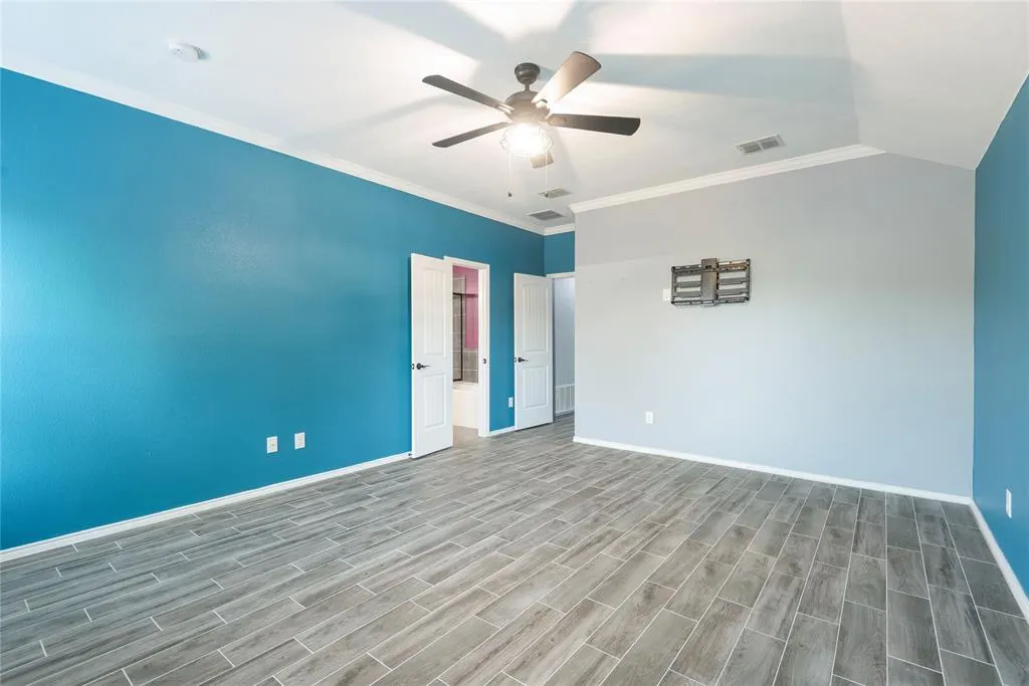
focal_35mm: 16
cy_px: 343
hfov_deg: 96.7
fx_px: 457
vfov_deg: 73.8
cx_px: 514
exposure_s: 2
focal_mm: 16
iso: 100
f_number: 7.1
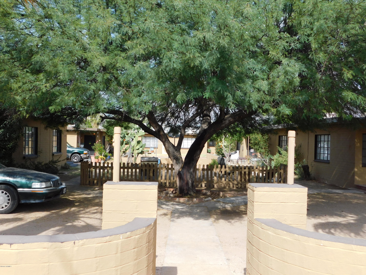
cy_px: 138
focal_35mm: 36
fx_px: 381
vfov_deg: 39.7
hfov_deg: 51.4
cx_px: 183
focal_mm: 6.3
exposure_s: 1/800
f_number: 3.5
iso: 125
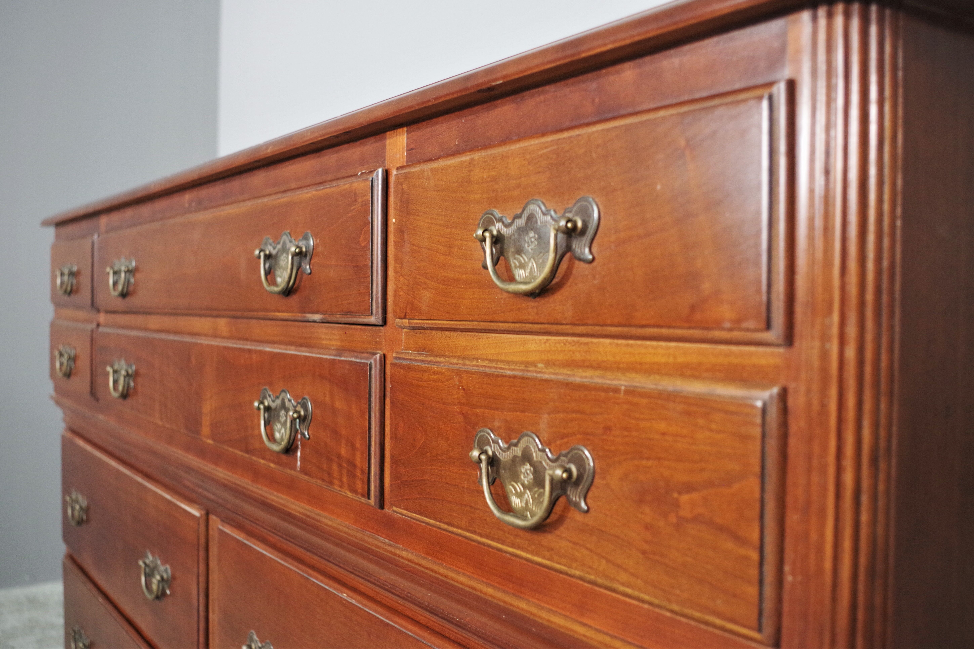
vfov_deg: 36.9
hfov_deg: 53.1
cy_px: 324
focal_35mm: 36
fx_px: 974
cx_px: 487
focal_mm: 24.38
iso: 800
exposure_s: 1/60
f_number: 4
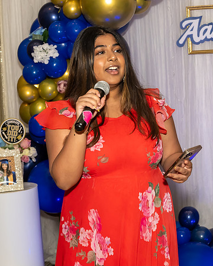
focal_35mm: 88
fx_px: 695
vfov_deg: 21.7
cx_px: 196
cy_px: 127
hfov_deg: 17.2
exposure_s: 1/250
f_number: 7.1
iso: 800
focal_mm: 28
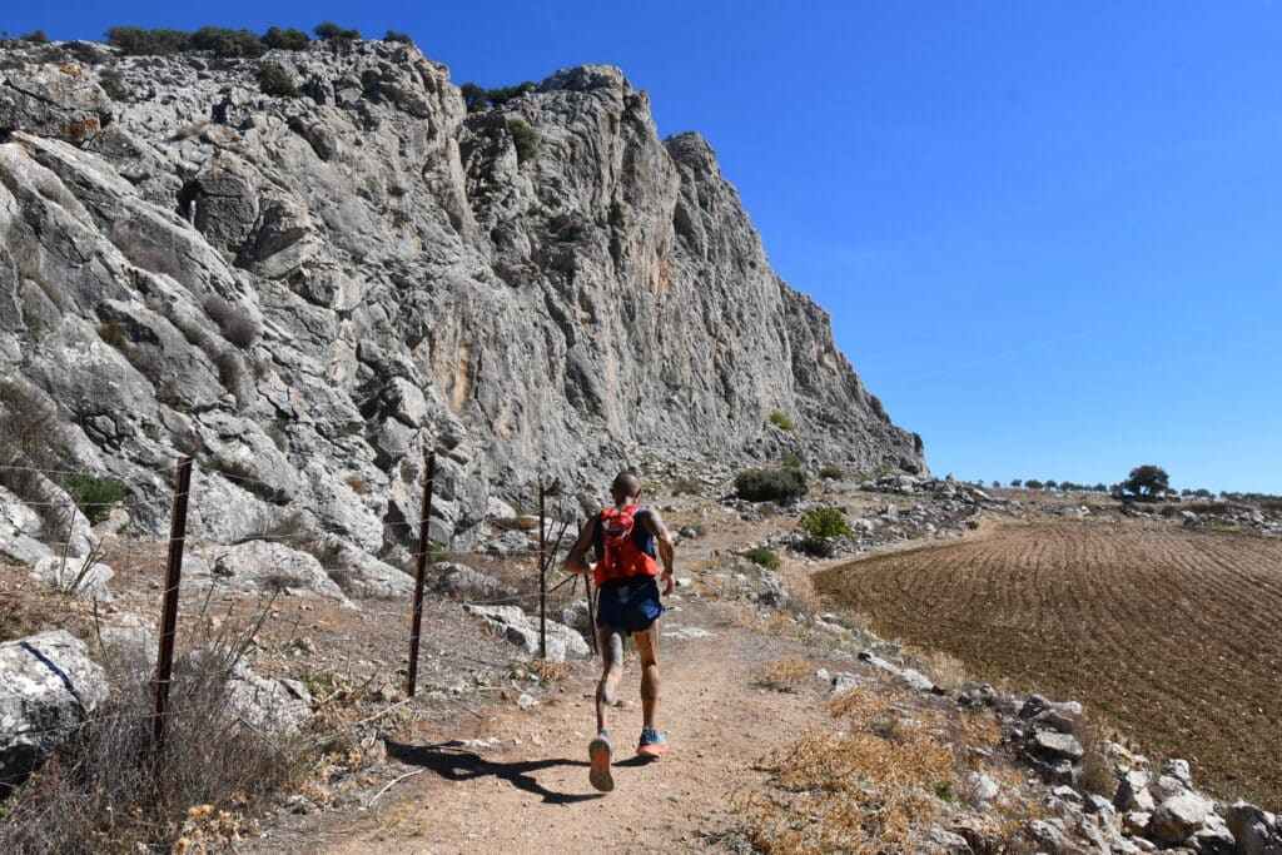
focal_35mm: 28
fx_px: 997
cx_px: 641
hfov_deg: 65.5
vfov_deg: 46.4
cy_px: 428
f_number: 9
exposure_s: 1/320
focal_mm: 19
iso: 100
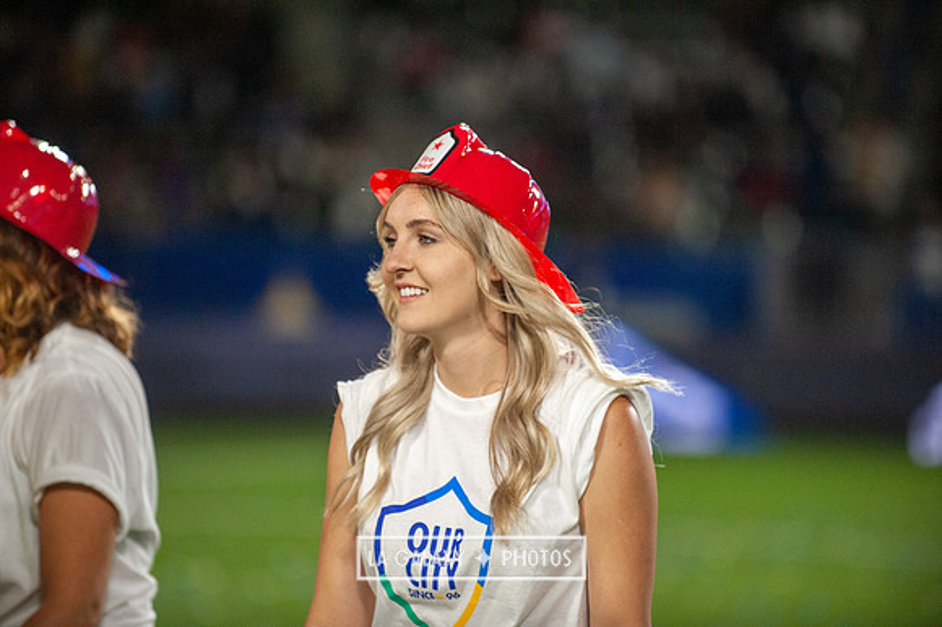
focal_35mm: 200
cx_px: 471
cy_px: 314
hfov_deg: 10.3
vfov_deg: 6.9
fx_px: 5230
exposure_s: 1/2500
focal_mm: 200
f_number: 2.8
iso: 3200
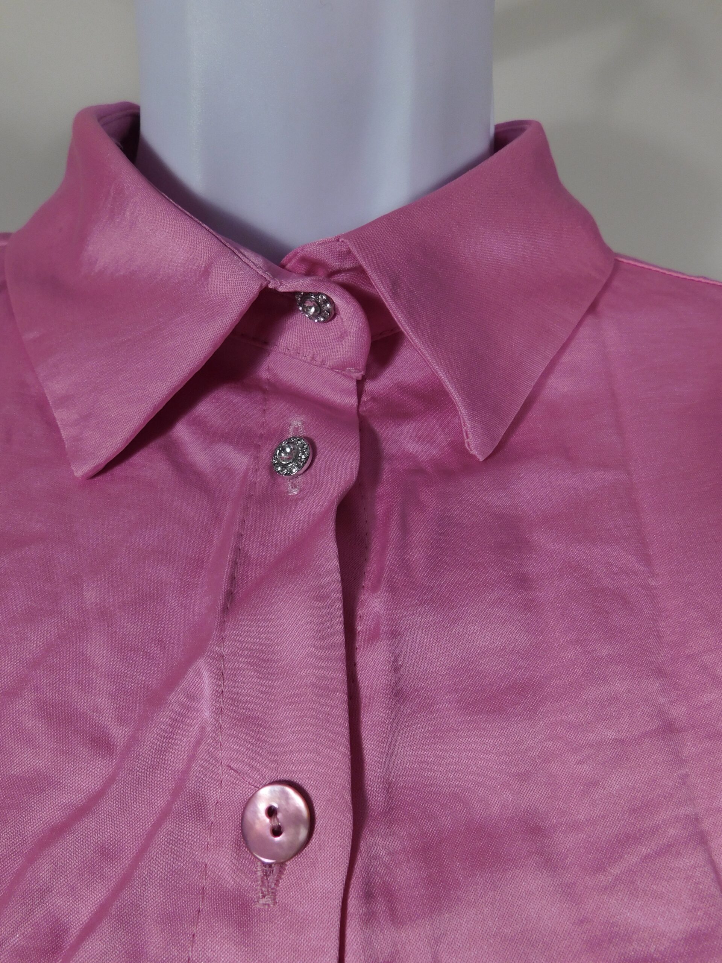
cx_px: 361
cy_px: 482
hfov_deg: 58.9
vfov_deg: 73.9
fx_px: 640
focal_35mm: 23
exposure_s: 1/500
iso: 125
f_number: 3
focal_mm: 4
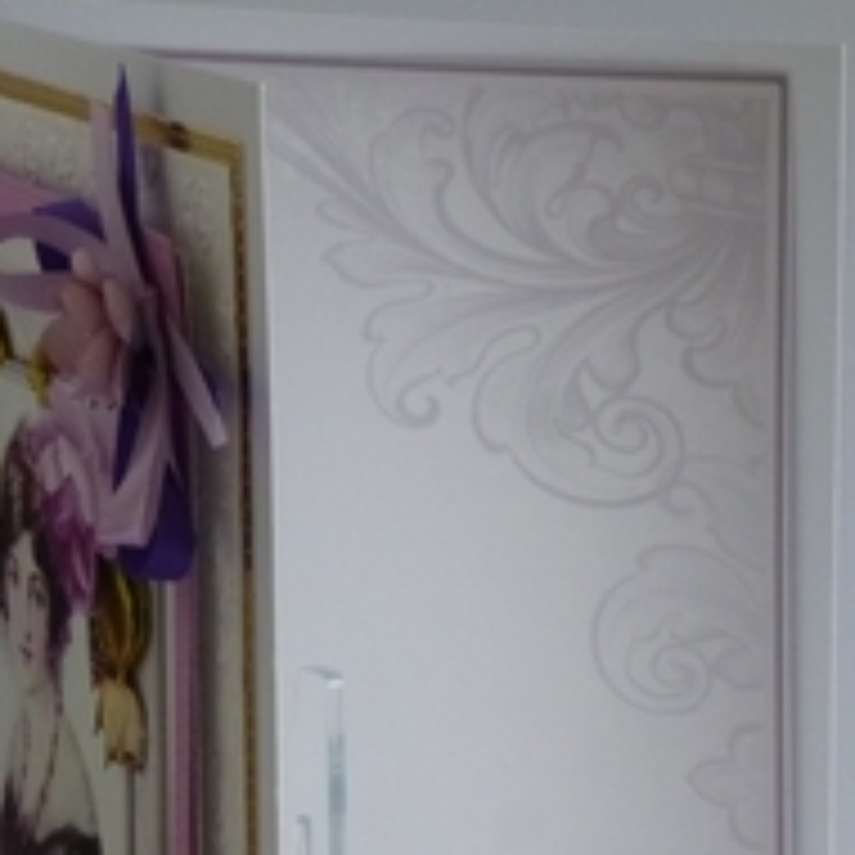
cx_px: 274
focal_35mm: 209
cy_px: 686
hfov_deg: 8.4
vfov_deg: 8.4
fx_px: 5840
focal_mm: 17.8
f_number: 5.3
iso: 400
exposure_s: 1/60
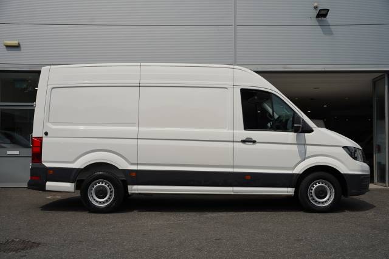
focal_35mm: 38
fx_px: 410
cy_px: 130
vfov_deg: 35.0
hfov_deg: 50.7
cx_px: 194
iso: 100
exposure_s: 1/800
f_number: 4.5
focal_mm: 38
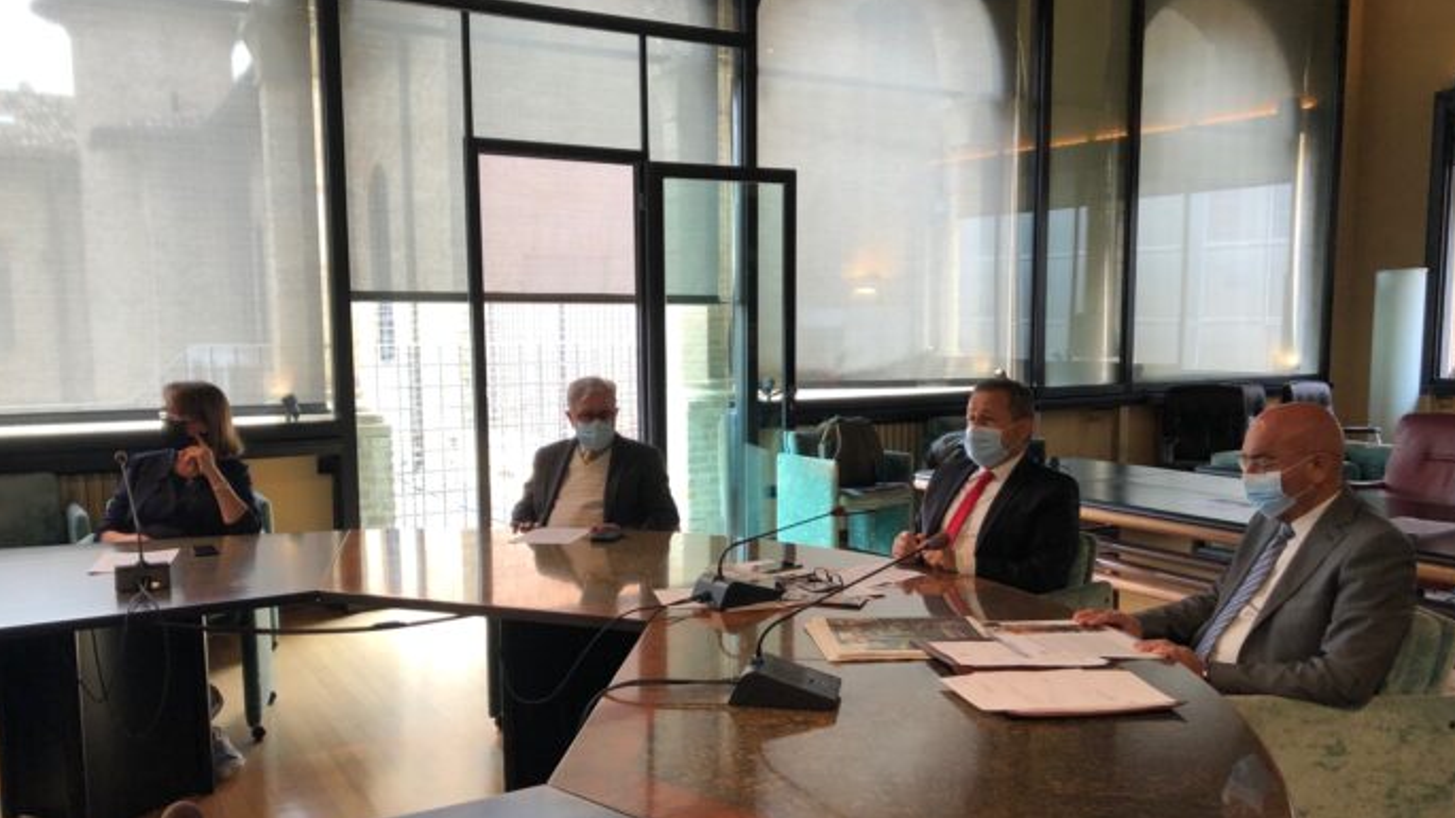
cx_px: 731
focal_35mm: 31
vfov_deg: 37.7
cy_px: 476
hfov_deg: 62.6
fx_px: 1196
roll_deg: +0.6
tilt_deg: -6.0
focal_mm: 3.99
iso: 25
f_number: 1.8
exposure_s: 1/50
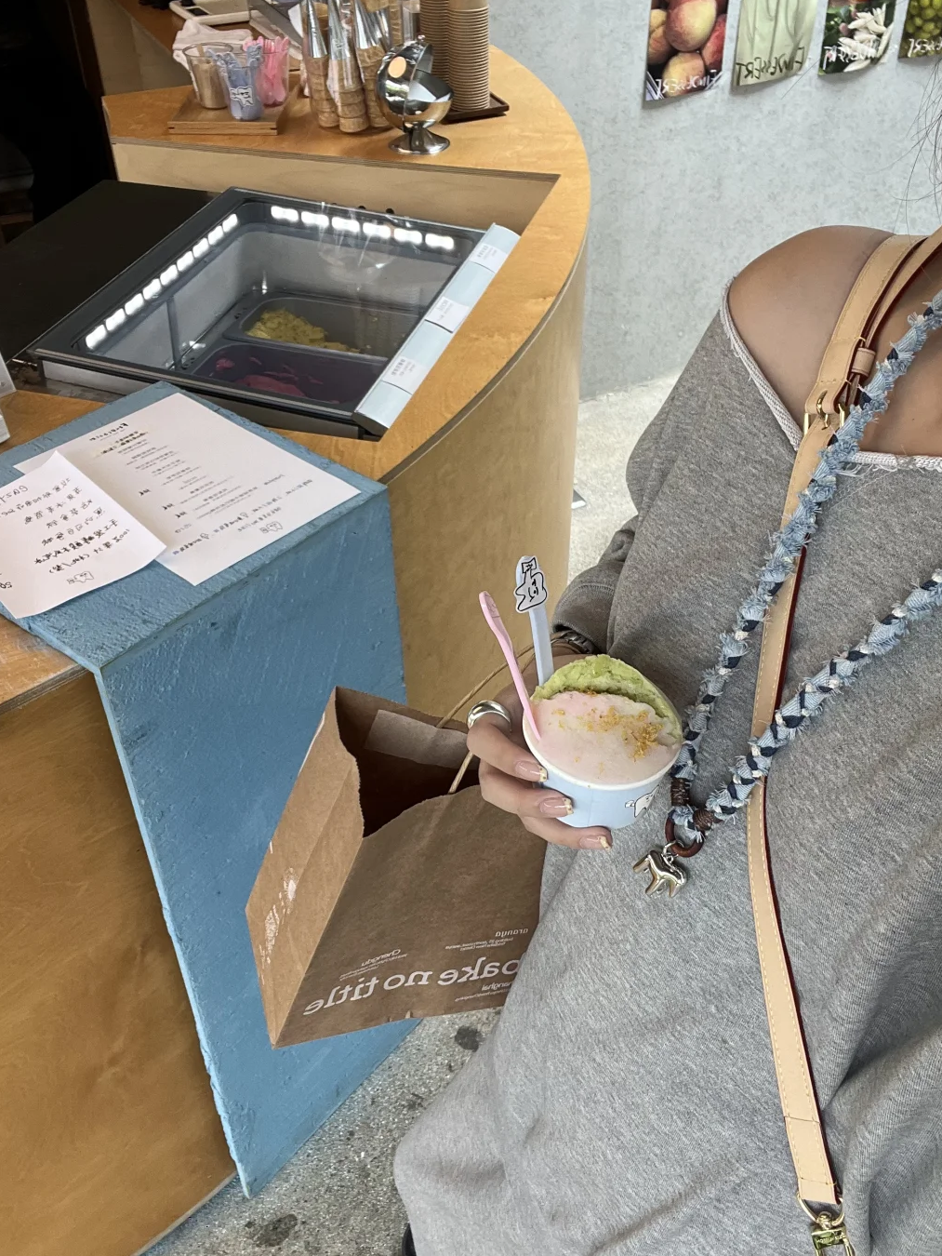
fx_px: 1161
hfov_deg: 44.2
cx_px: 469
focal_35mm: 32
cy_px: 638
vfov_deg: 56.8
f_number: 2.2
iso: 32
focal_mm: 2.71
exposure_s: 1/100
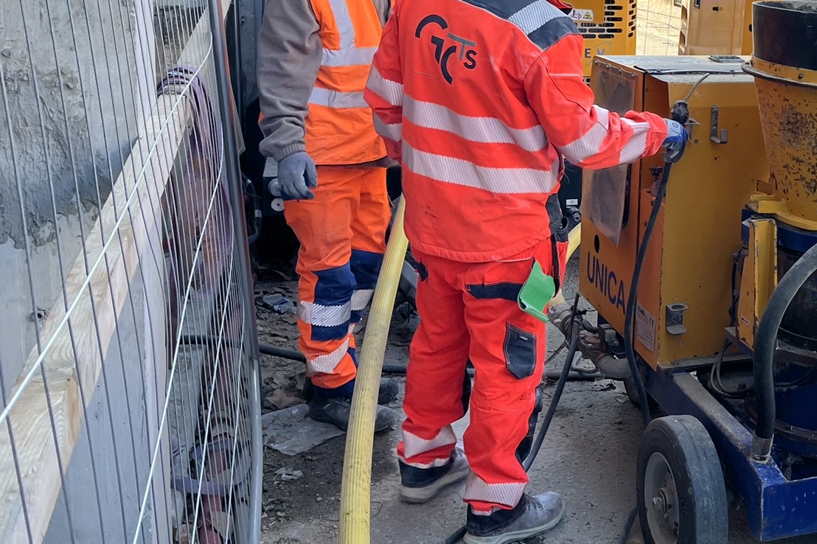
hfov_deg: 37.3
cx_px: 718
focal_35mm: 50
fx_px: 1134
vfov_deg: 26.3
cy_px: 83
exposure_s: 1/404
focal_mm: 5.1
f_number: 1.6
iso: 50
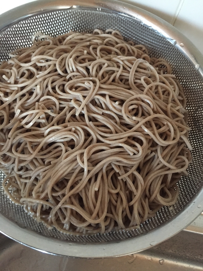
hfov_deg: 48.2
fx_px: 227
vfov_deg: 61.7
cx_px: 102
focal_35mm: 29
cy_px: 136
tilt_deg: -57.3
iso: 320
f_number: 2.2
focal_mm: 4.15
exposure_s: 1/15
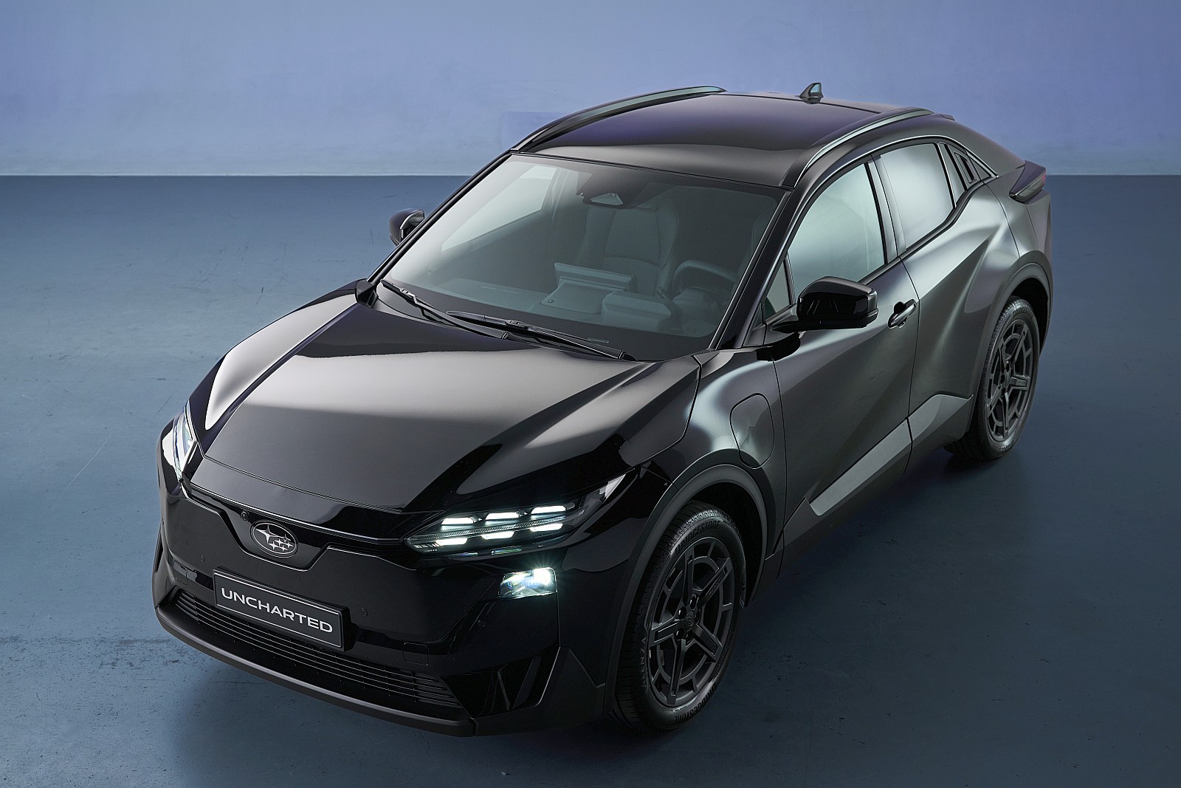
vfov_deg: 27.0
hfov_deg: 39.6
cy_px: 394
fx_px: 1640
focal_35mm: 50
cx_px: 590
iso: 500
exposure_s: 1/10
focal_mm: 50
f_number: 5.6
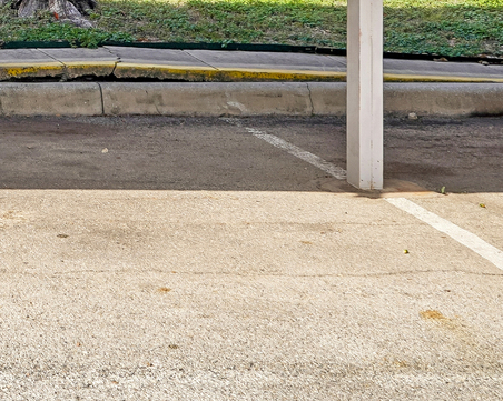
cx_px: -213
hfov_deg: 17.2
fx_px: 1528
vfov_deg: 14.3
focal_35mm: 103
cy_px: -131
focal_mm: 30.5
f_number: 8
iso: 100
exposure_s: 1/160
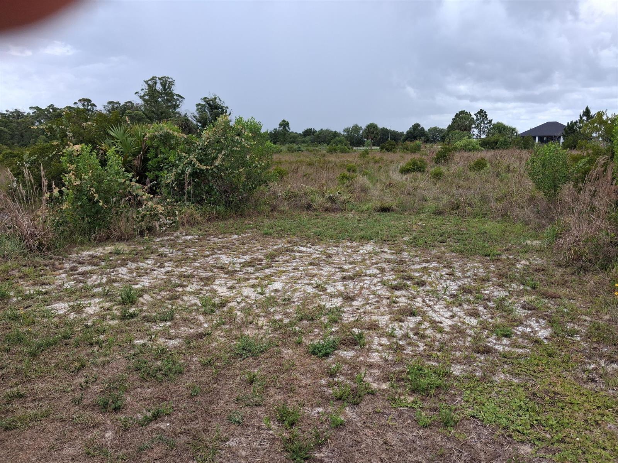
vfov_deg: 51.4
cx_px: 309
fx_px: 482
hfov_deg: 65.3
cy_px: 232
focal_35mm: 27
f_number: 1.8
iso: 25
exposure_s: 1/284
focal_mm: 4
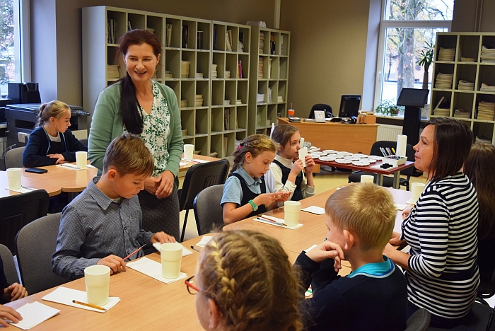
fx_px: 537
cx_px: 248
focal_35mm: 39
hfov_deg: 49.5
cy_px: 166
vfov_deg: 34.3
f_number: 4
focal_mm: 26
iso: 400
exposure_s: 1/60
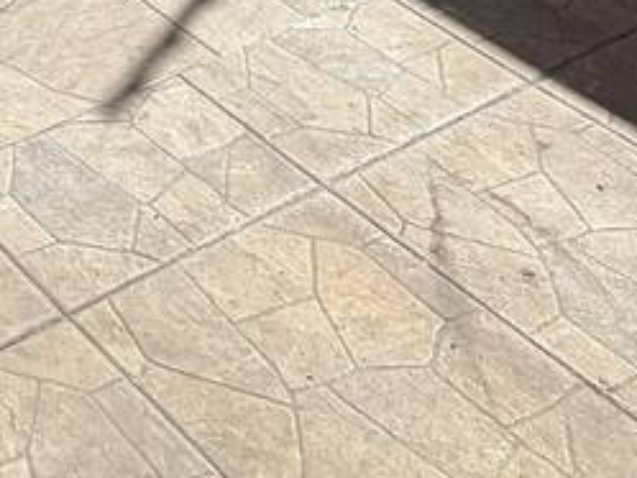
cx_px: -327
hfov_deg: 20.5
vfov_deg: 12.4
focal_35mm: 81
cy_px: -800
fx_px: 1491
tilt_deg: -2.7
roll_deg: -0.7
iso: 20
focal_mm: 2.22
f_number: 2.2
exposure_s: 1/1087
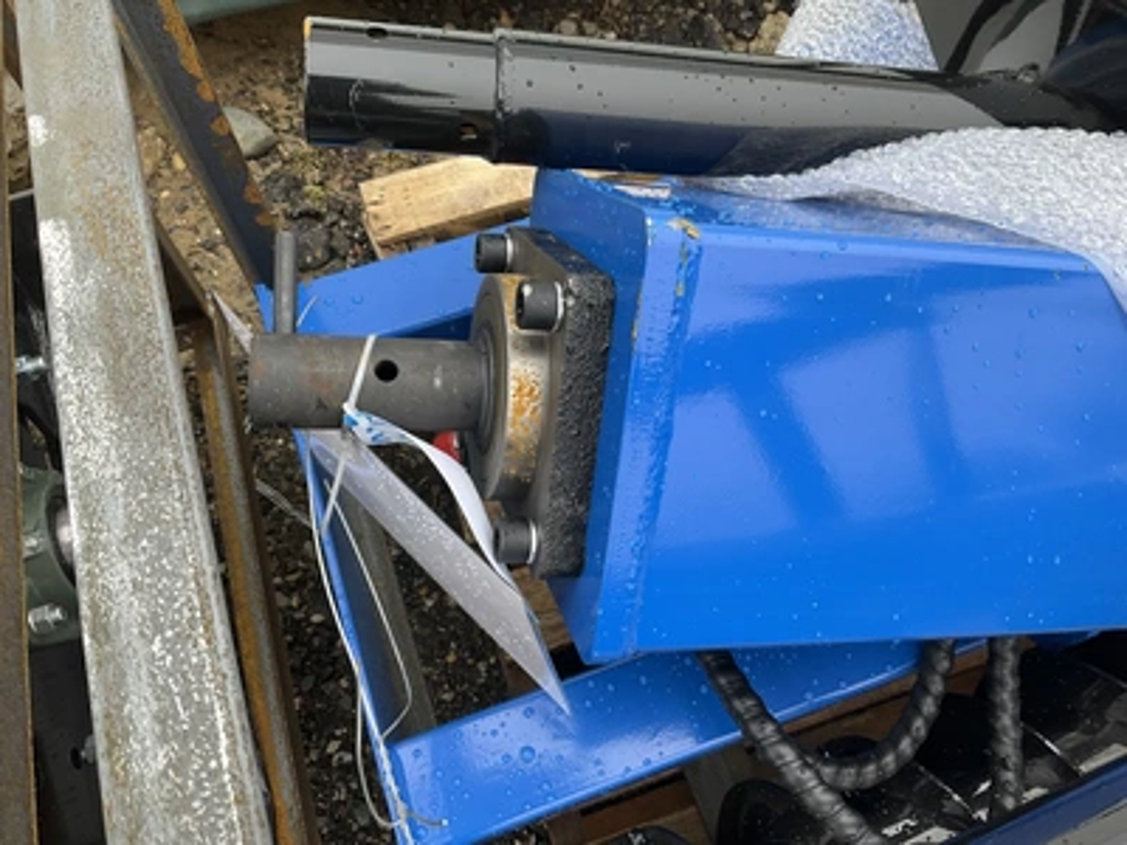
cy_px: 422
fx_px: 944
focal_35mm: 29
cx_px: 564
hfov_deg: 61.7
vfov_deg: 48.2
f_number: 1.8
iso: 20
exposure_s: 1/189
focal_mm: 3
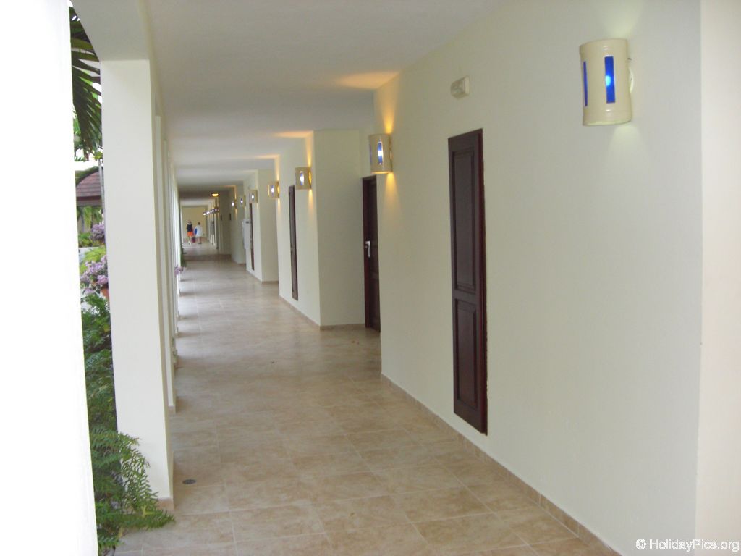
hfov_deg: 49.0
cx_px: 370
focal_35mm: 38
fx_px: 813
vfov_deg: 37.7
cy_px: 278
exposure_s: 1/60
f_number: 2.7
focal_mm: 6.2
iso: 200
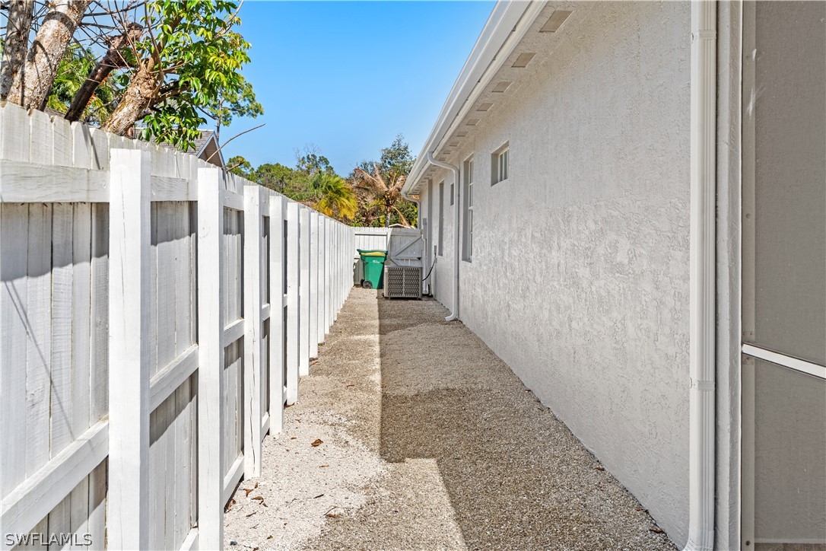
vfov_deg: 38.9
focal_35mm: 34
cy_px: 276
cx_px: 413
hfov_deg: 55.8
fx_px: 780
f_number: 7.1
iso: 100
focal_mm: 34
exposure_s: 1/500
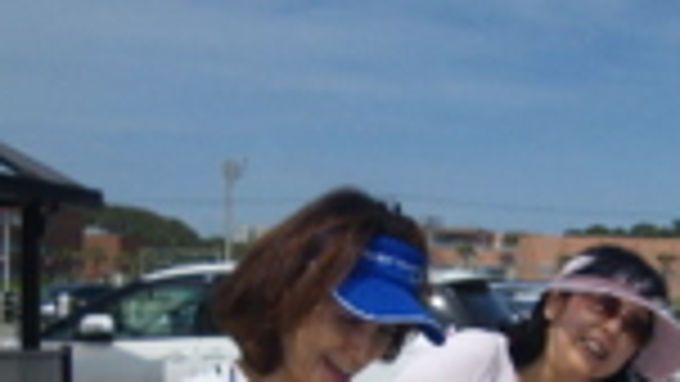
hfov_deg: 25.0
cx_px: 671
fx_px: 1461
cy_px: 562
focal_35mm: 81
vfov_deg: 14.0
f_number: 4.2
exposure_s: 1/800
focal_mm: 5
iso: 50
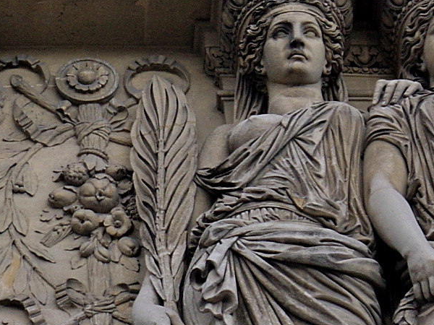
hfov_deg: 3.4
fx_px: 7360
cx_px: -386
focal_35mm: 587
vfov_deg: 2.5
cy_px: 32
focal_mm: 72.5
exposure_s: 1/125
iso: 400
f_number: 8
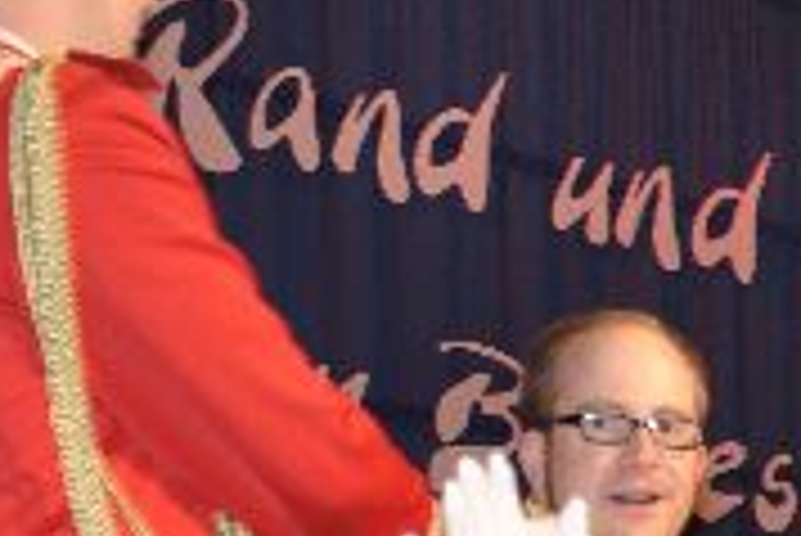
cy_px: 1047
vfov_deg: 8.8
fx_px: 3296
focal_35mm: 148
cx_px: 765
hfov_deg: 13.7
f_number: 5
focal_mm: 22
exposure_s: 1/60
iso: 400
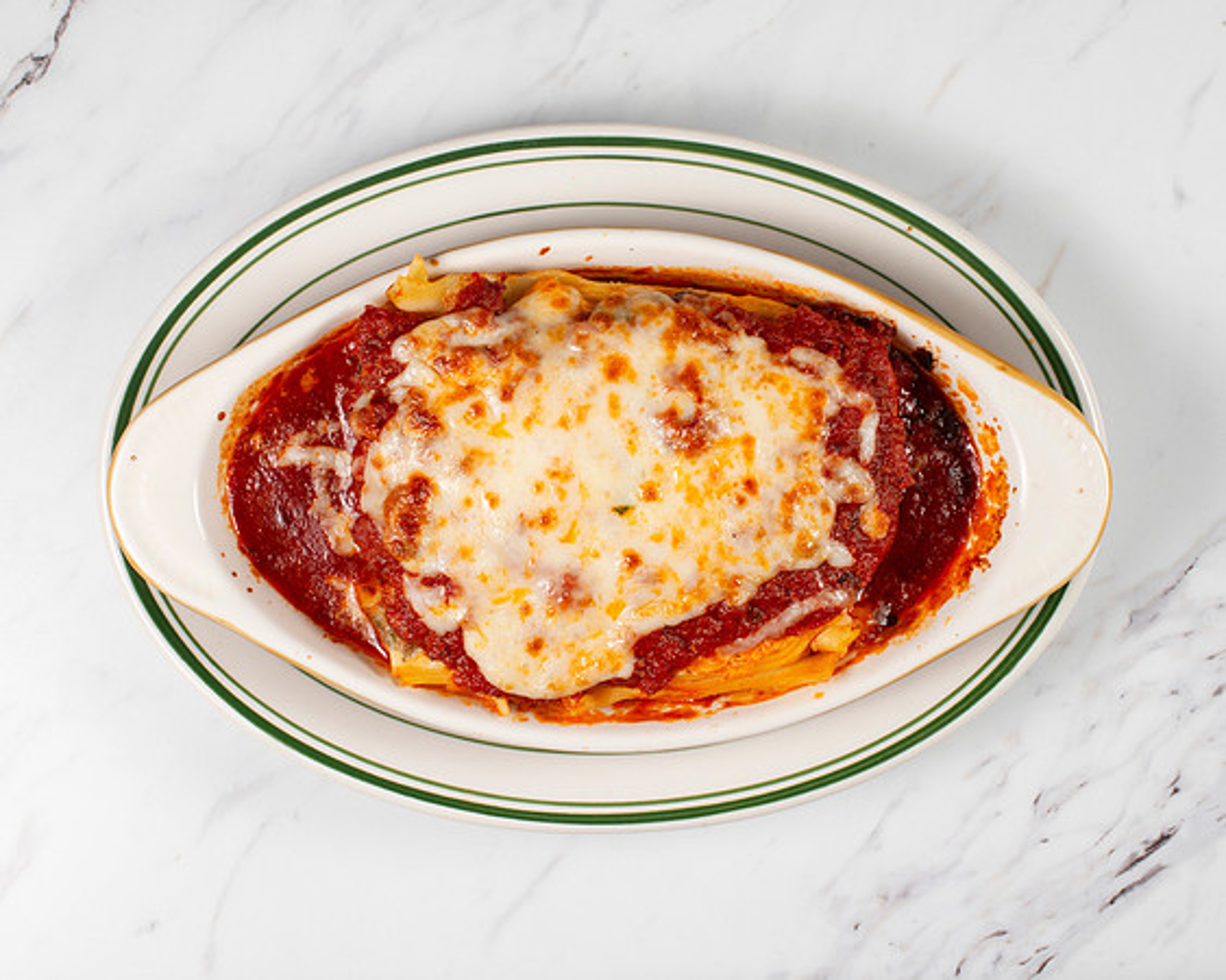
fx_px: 2259
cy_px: 463
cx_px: 613
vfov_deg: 24.5
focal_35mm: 62
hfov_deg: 30.4
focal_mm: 50
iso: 200
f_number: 13
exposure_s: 1/250
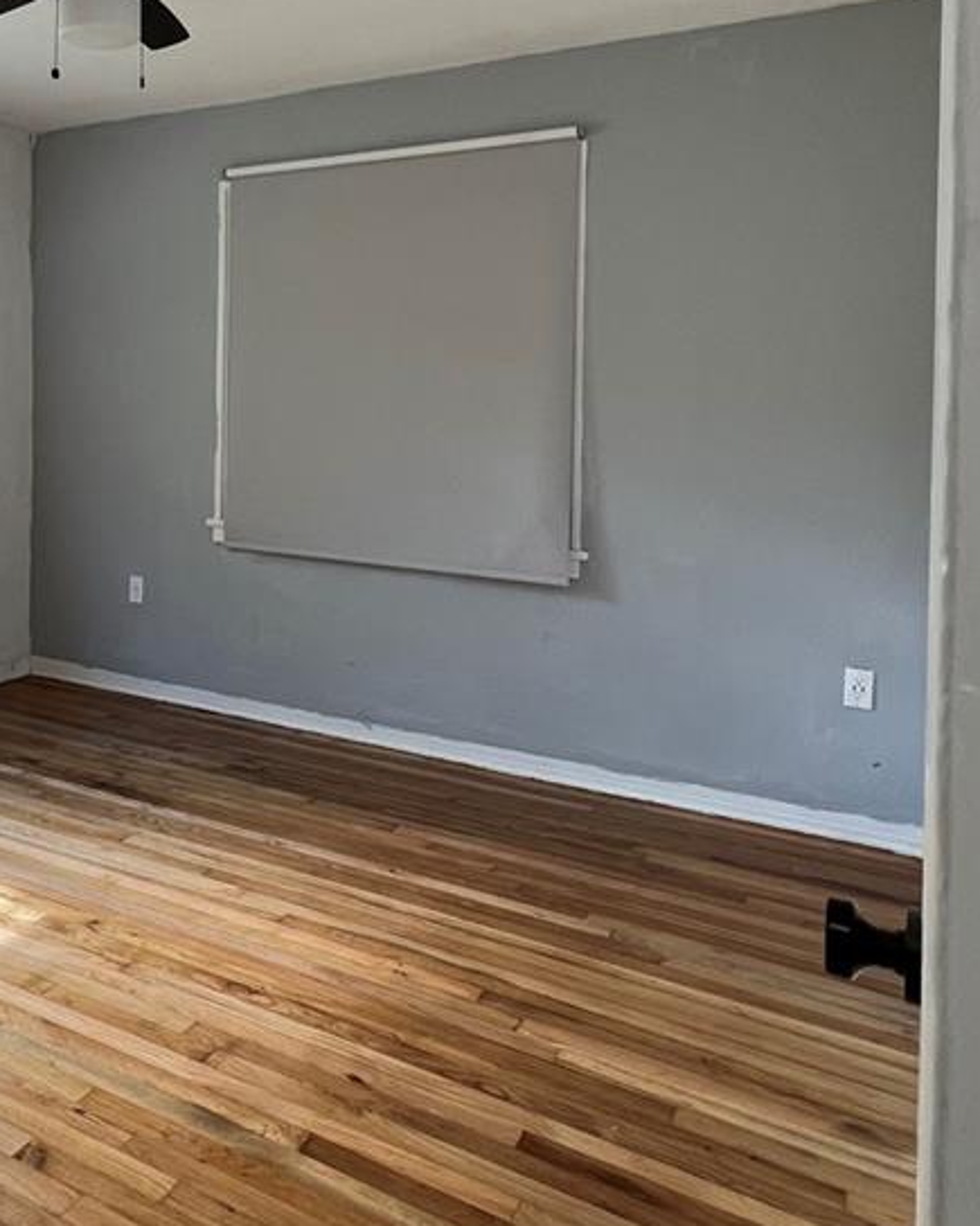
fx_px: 1015
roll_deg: -1.0
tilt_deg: -1.1
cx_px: 178
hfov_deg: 48.2
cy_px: 403
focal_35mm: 28
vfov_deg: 60.7
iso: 125
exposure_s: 1/122
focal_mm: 1.57
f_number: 1.8
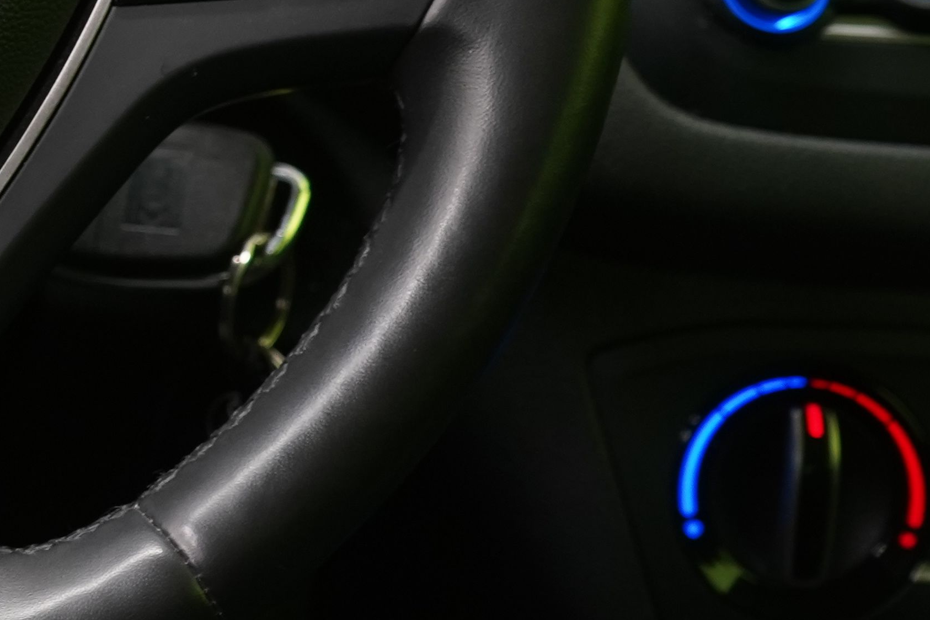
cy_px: -173
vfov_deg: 11.1
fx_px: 3126
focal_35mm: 121
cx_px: -334
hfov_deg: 15.9
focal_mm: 34
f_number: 5.6
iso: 1250
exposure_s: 1/25
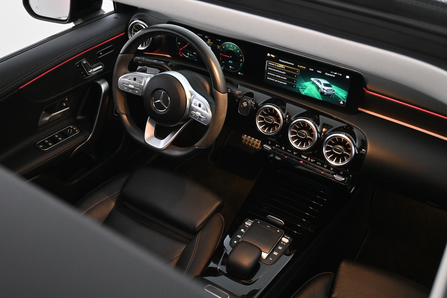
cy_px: 149
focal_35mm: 37
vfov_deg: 36.2
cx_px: 224
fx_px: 456
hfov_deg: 52.2
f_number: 4.2
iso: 2200
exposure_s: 1/40
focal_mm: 24.5
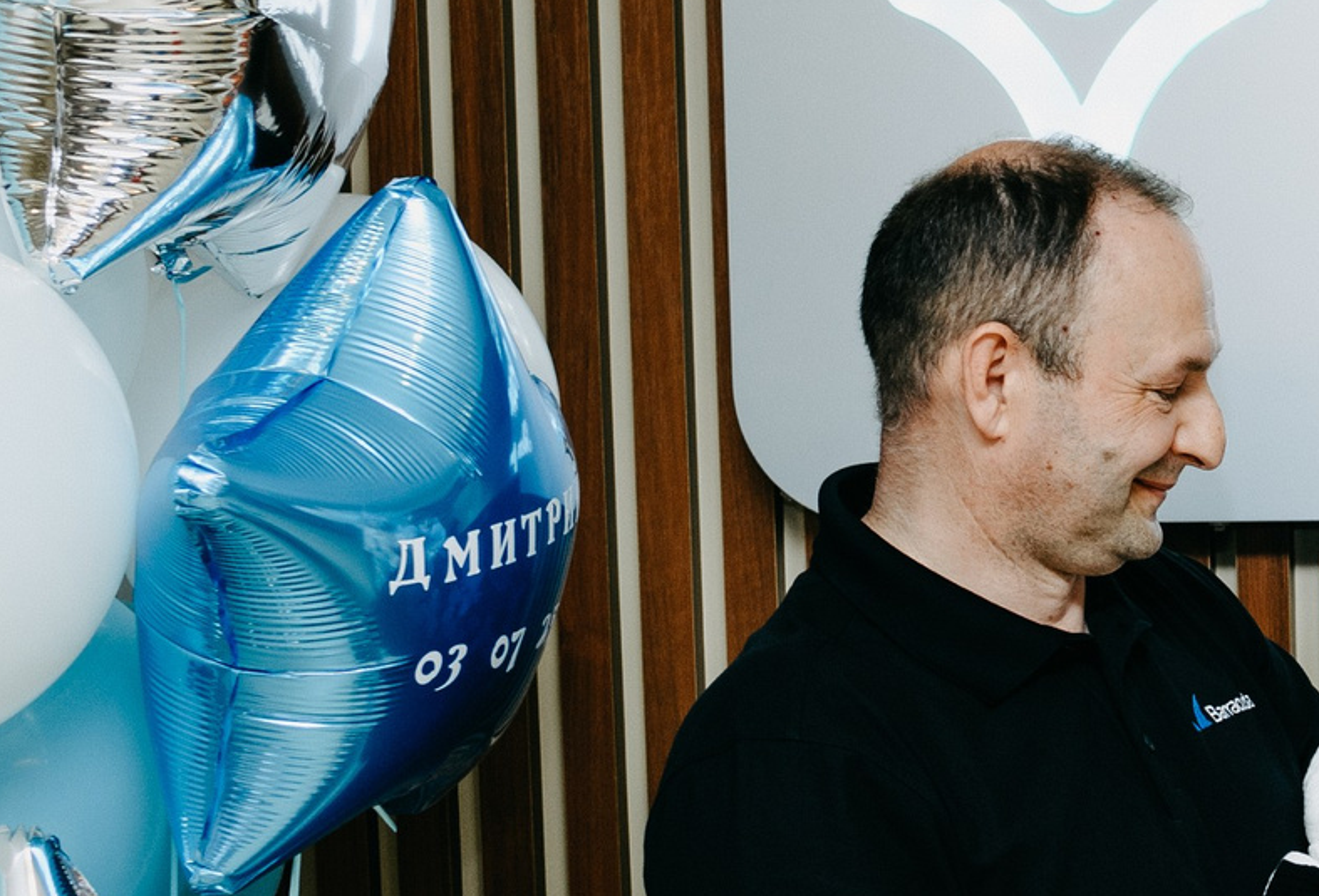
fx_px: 4681
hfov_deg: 14.6
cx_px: 2174
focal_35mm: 127
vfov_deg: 10.8
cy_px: 926
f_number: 4
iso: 200
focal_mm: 35
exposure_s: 1/160
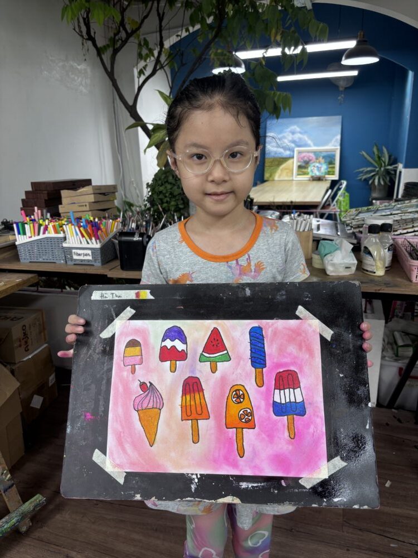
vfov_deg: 67.3
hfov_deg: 53.1
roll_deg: +0.5
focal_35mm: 26
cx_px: 209
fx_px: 419
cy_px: 279
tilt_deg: -16.1
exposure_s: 1/100
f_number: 1.6
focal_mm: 5.96
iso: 80
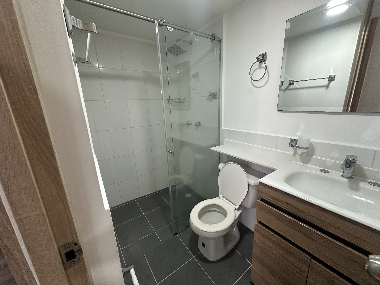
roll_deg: +2.3
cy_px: 142
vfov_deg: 85.7
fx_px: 154
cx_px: 190
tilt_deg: -14.7
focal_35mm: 14
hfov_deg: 102.1
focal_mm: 2.22
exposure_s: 1/120
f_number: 2.2
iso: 250
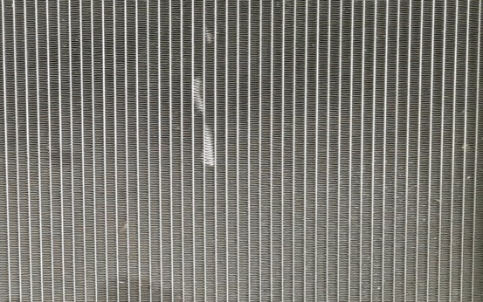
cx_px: 68
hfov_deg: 28.8
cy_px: 139
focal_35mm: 69
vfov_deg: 18.9
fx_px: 909
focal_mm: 4.6
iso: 262
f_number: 2
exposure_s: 1/50
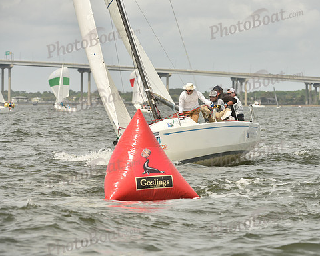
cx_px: 175
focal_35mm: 227
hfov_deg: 8.5
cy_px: 128
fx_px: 2150
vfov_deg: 6.8
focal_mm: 200
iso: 320
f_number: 6.3
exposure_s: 1/1600
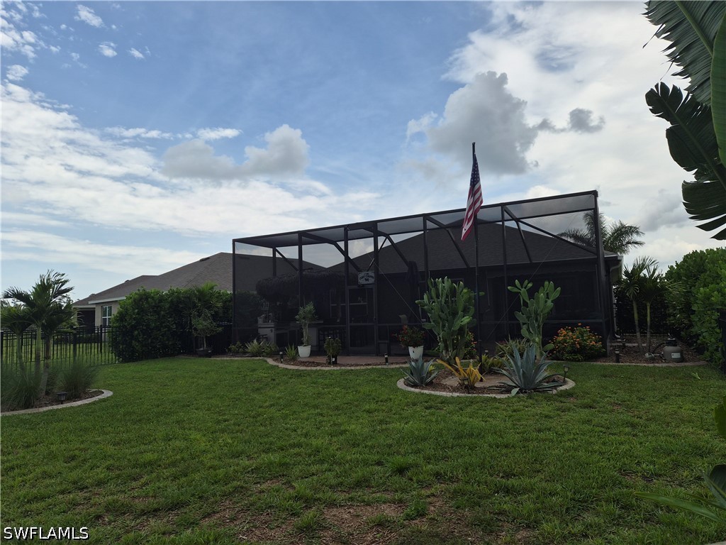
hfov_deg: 73.9
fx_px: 482
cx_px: 363
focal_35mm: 23
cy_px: 272
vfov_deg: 58.9
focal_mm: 5.4
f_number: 1.8
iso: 80
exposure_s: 1/5296
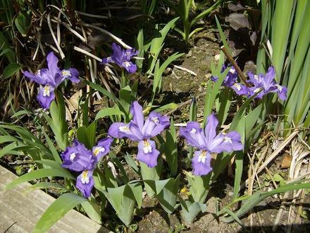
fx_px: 322
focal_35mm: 36
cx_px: 155
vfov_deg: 39.7
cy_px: 116
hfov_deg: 51.4
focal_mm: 6
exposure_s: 1/625
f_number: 4.7
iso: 100
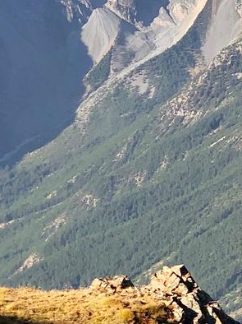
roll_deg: +0.5
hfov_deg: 8.3
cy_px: 34
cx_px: 310
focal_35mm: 176
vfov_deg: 11.2
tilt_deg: -3.2
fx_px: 1642
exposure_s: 1/857
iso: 16
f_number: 2.4
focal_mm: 6
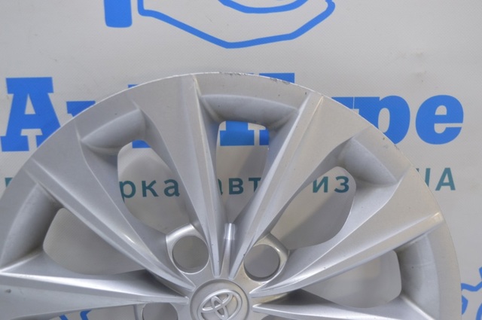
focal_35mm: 54
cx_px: 241
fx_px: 722
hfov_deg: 36.9
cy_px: 160
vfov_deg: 25.0
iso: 400
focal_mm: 36
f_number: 5.6
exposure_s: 1/20
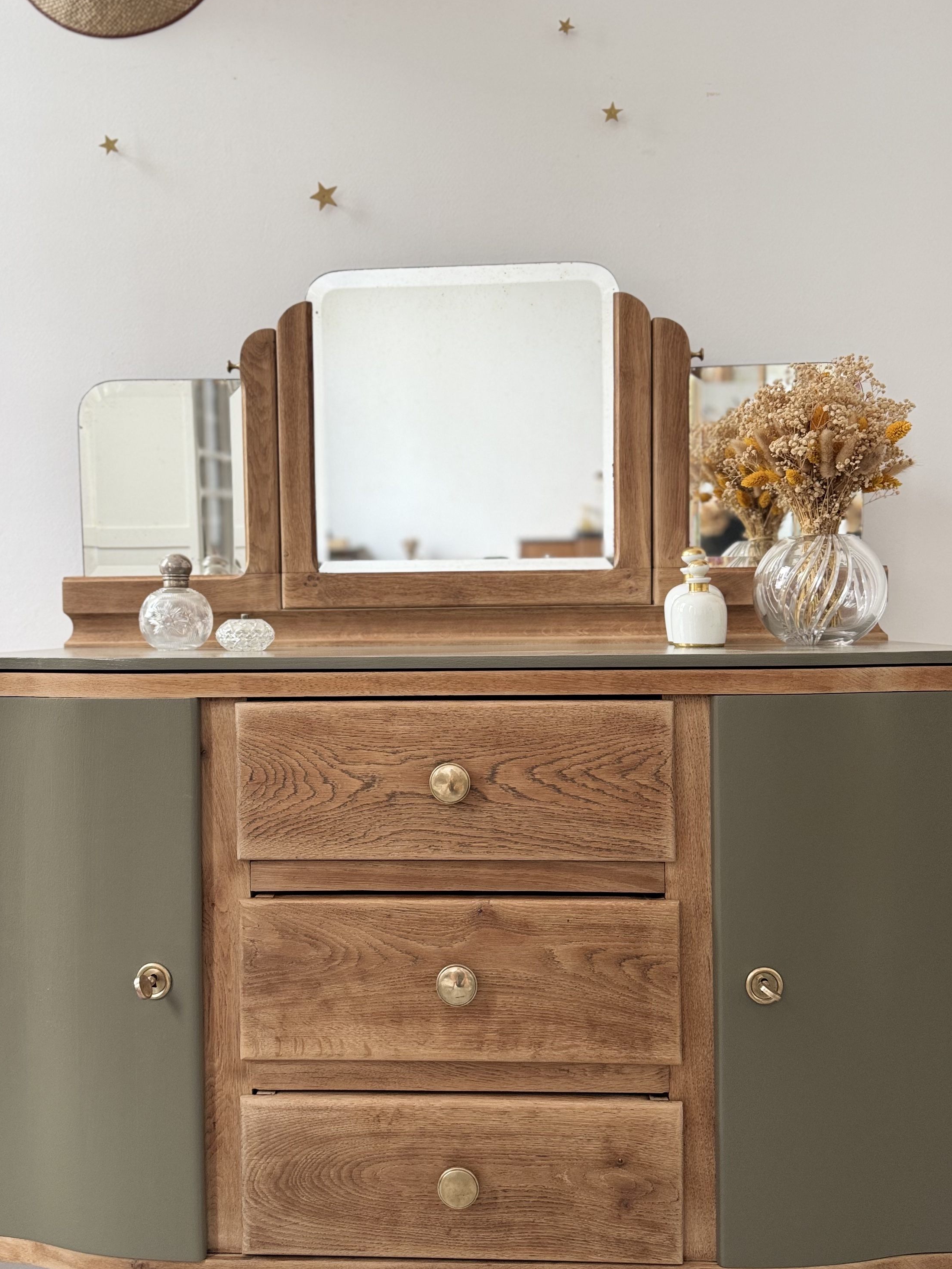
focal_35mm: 33
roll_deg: +0.7
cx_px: 431
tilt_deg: +0.4
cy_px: 628
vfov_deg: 55.4
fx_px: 1210
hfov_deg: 42.9
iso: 125
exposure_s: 1/121
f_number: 1.78
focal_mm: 6.76
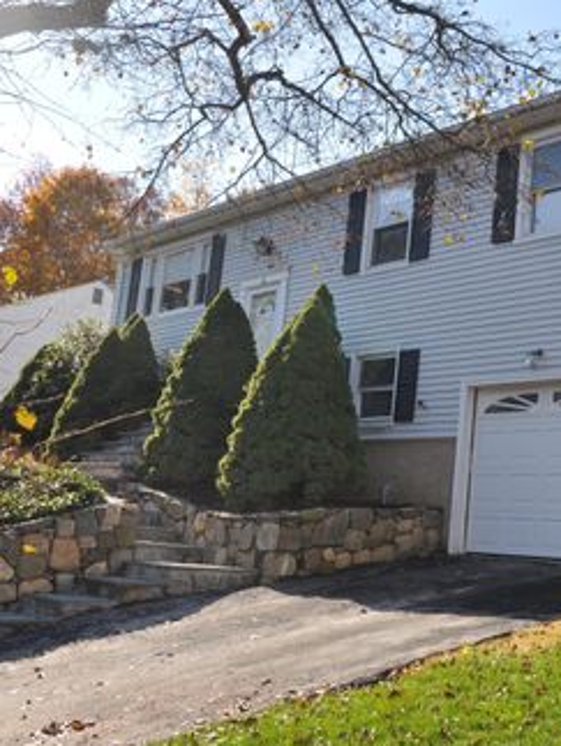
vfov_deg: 38.9
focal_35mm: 49
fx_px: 1057
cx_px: 427
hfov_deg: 29.2
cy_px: 376
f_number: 9
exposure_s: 1/200
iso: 200
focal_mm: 22
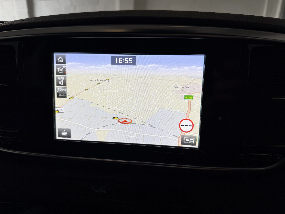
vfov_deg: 56.8
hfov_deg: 71.6
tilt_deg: -18.9
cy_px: 107
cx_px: 142
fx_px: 198
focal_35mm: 24
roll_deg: -0.3
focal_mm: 6.76
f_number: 1.78
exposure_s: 1/199
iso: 64
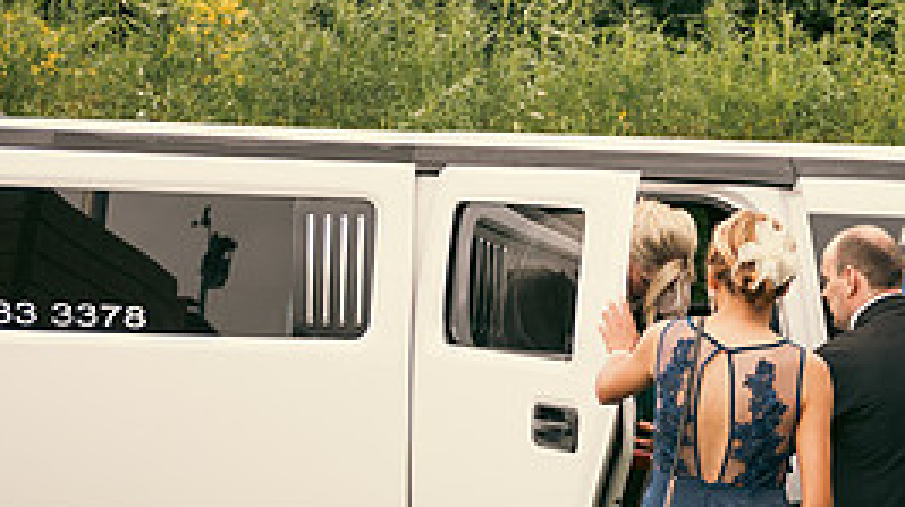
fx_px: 2469
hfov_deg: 19.9
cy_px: 502
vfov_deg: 11.6
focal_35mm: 103
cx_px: 973
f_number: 3.5
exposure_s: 1/400
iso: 250
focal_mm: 45
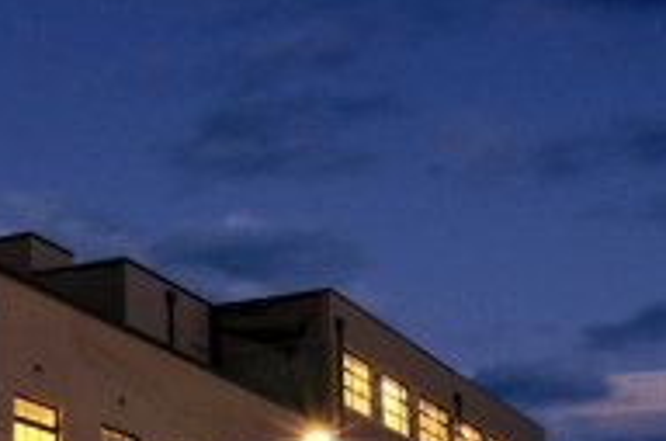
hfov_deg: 21.7
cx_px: -170
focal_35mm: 86
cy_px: 507
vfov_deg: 15.3
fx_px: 1587
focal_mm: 22
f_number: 11
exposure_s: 5
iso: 200
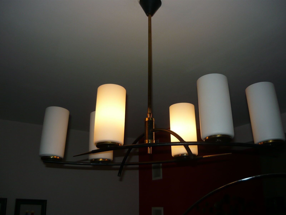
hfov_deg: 55.4
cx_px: 143
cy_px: 108
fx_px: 273
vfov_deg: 42.9
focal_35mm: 33
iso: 100
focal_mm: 5.5
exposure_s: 1/200
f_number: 2.8
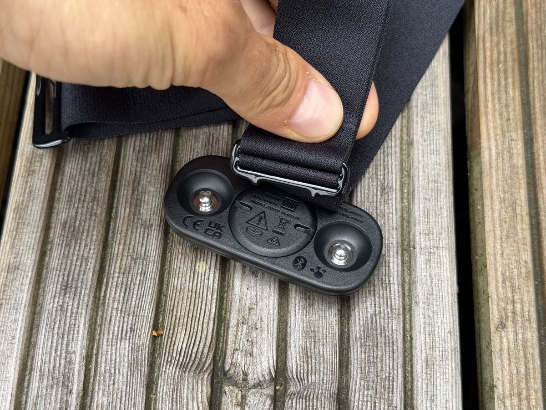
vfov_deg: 30.3
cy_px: 205
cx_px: 273
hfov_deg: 39.7
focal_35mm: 48
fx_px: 757
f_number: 1.78
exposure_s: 1/180
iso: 64
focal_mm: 6.76
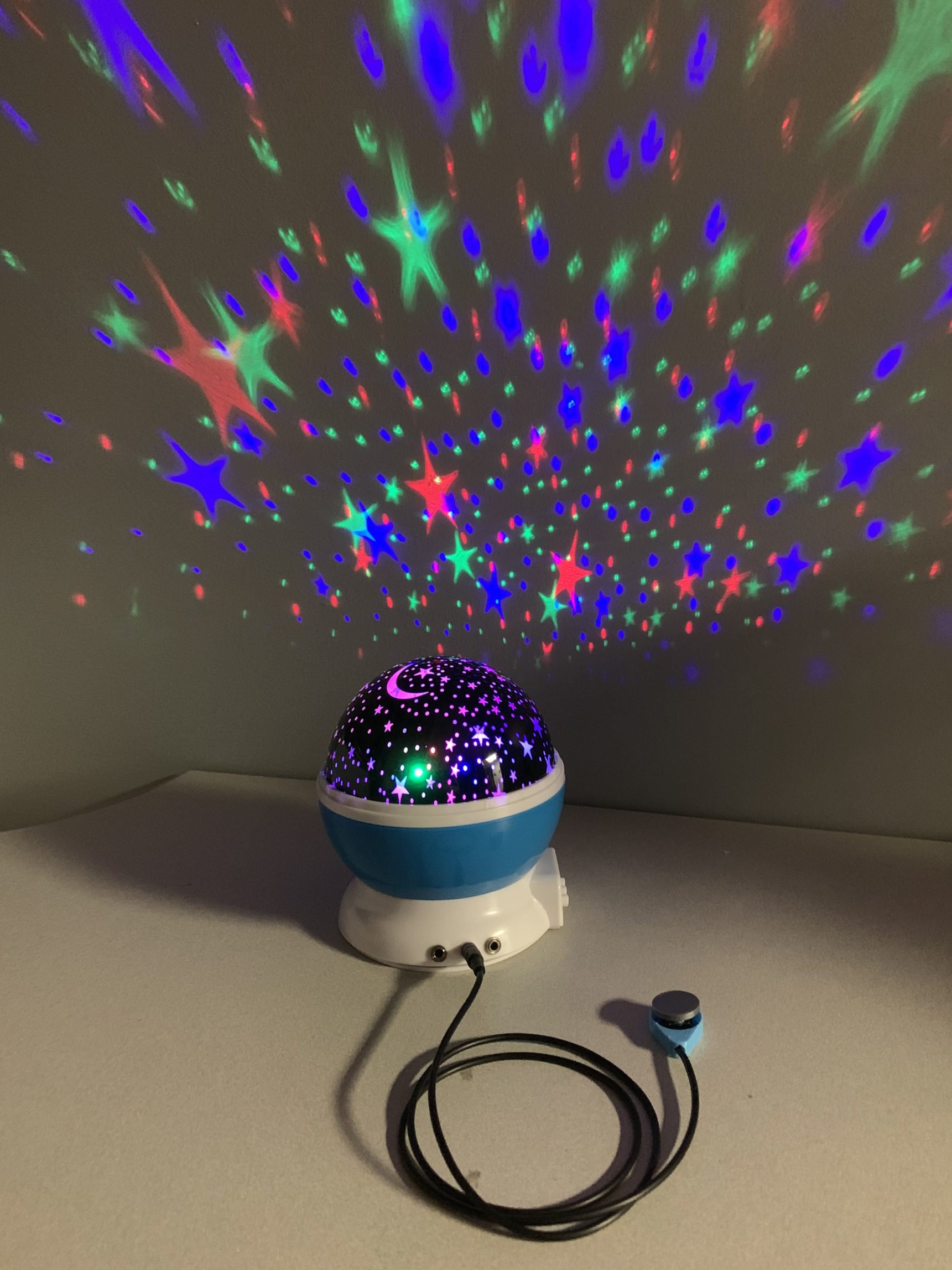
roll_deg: +2.3
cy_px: 570
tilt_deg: -10.4
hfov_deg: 48.2
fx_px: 1063
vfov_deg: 61.5
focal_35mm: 29
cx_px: 497
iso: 800
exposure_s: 1/27
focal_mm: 4.25
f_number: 1.8
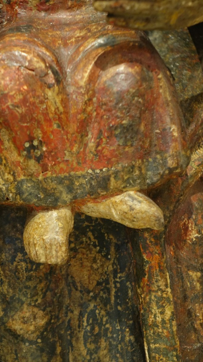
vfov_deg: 21.6
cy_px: 182
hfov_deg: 12.2
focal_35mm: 99
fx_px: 948
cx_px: 85
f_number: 2.8
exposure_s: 1/15
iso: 800
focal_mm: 34.62
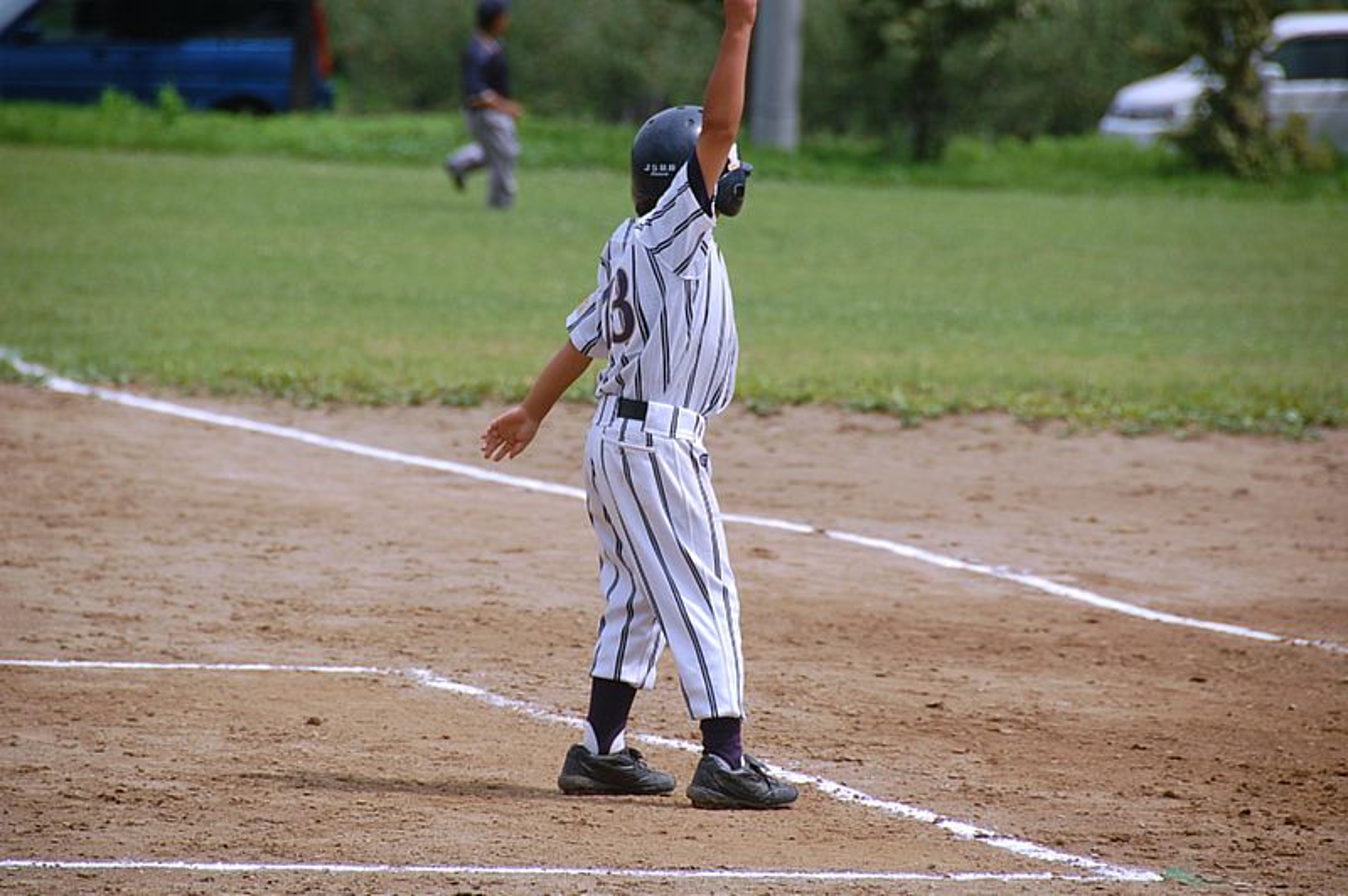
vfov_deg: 5.4
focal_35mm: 255
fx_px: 9540
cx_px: 674
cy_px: 448
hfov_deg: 8.1
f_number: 5.6
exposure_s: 1/1000
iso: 200
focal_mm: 170
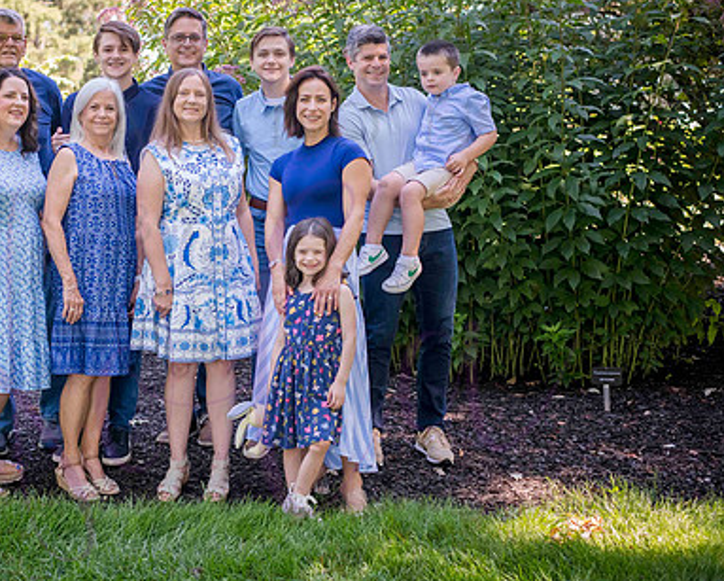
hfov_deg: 26.5
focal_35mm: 71
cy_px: 219
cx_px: 200
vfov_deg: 21.5
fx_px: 1523
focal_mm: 50
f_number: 3.2
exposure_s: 1/320
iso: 400
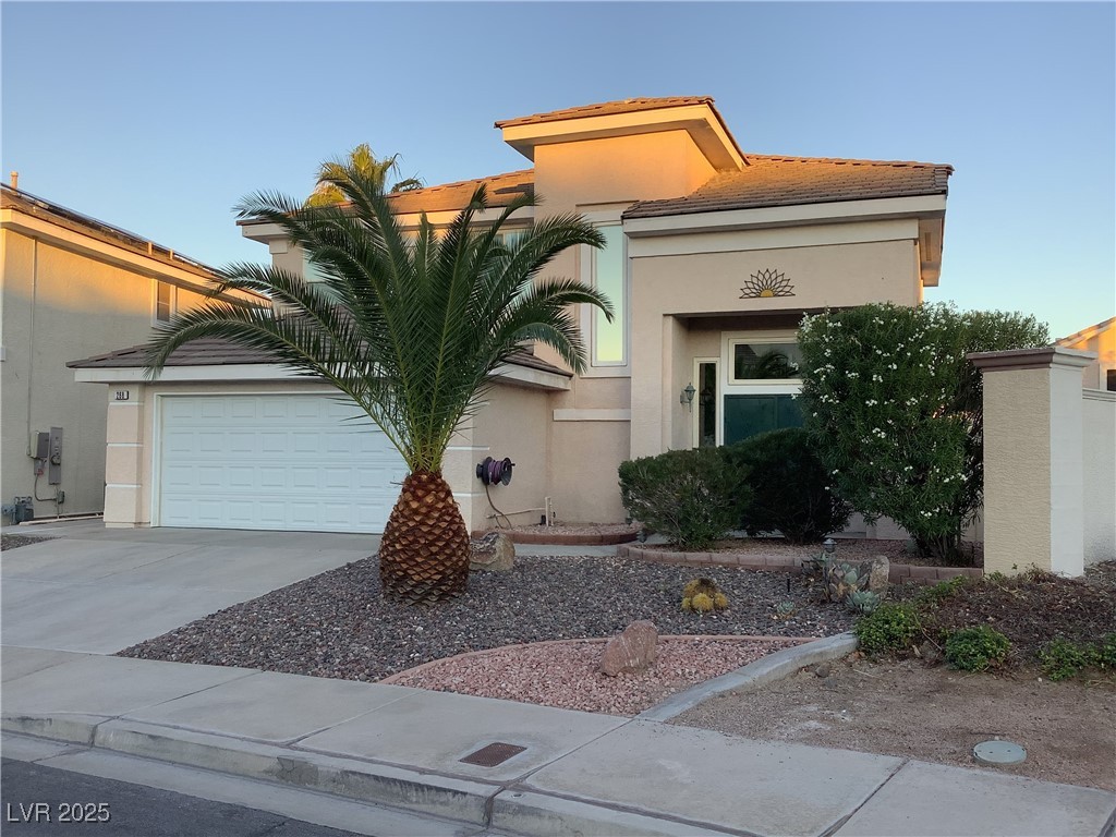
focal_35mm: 31
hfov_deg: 58.4
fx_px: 999
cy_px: 418
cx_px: 558
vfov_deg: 45.4
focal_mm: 3.3
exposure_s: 1/139
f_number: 2.4
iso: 25
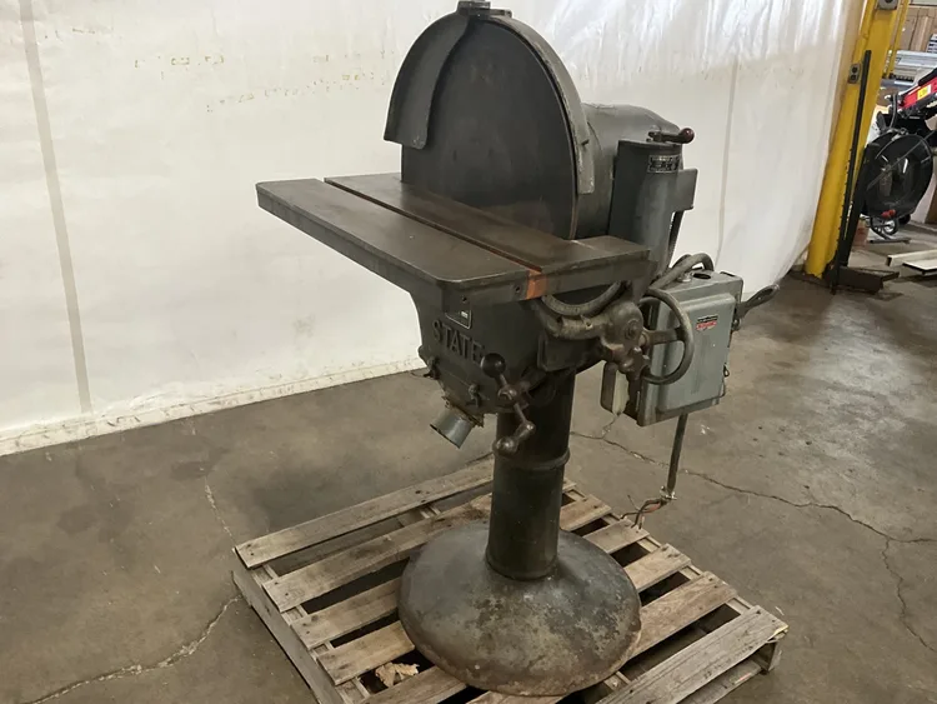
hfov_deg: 61.6
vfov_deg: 48.3
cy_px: 352
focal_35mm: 29
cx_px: 468
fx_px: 785
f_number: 1.8
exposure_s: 1/60
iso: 160
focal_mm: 3
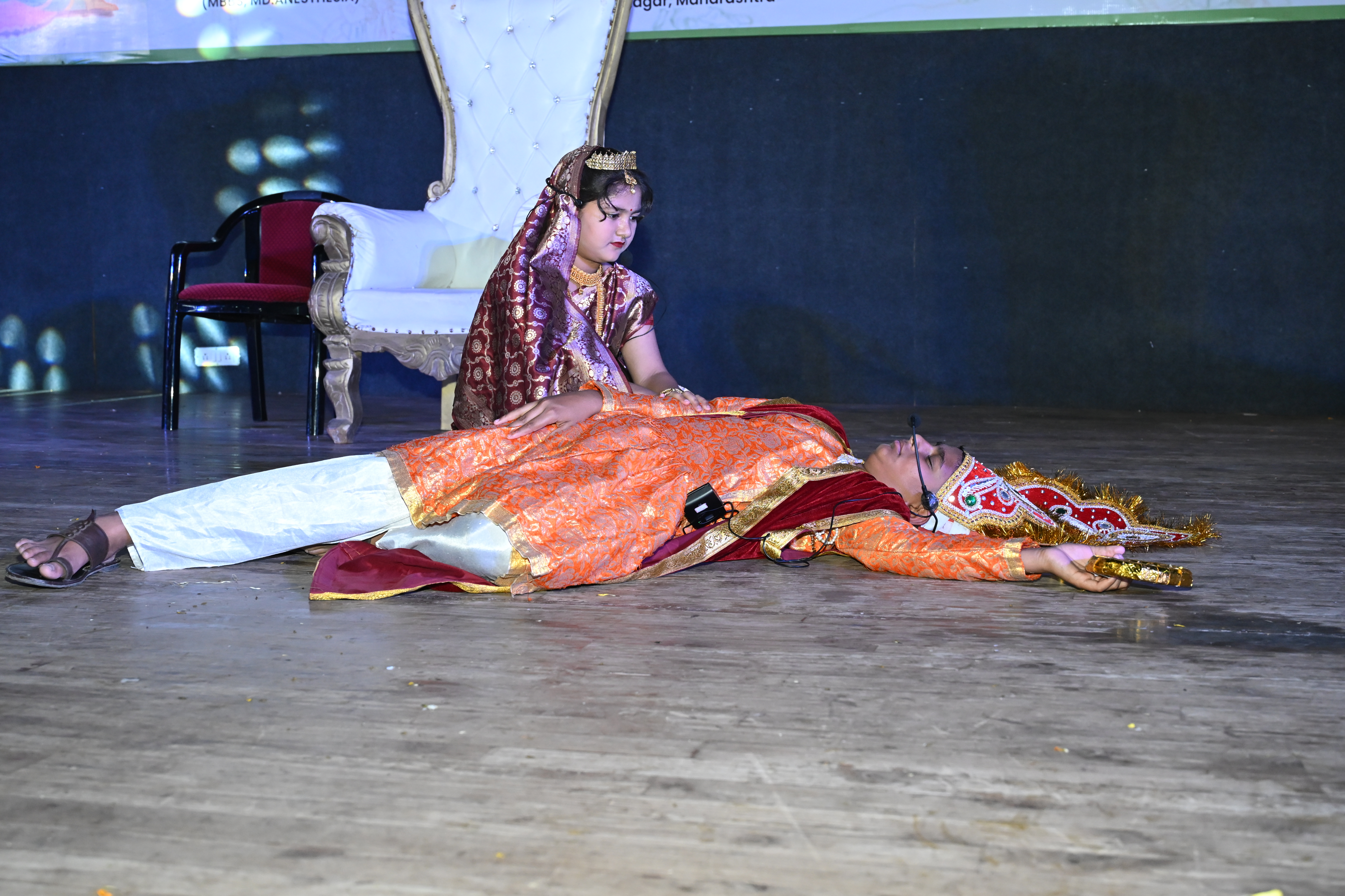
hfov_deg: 43.6
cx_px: 672
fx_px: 1681
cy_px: 448
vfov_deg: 29.9
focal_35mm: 45
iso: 3200
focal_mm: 45
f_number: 5.6
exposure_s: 1/250
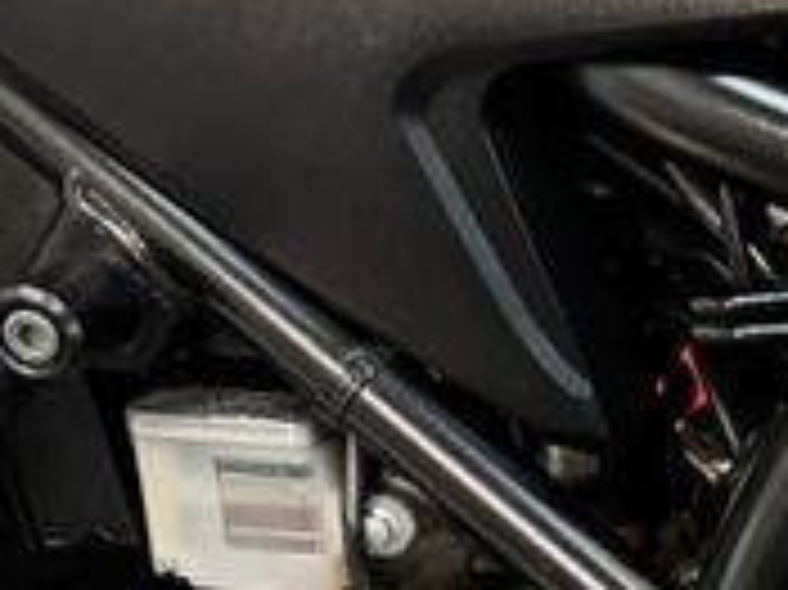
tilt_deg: -47.5
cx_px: 1243
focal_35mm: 88
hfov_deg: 19.0
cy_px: 806
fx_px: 2002
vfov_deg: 15.8
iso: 1000
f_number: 1.78
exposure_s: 1/33
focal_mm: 6.76
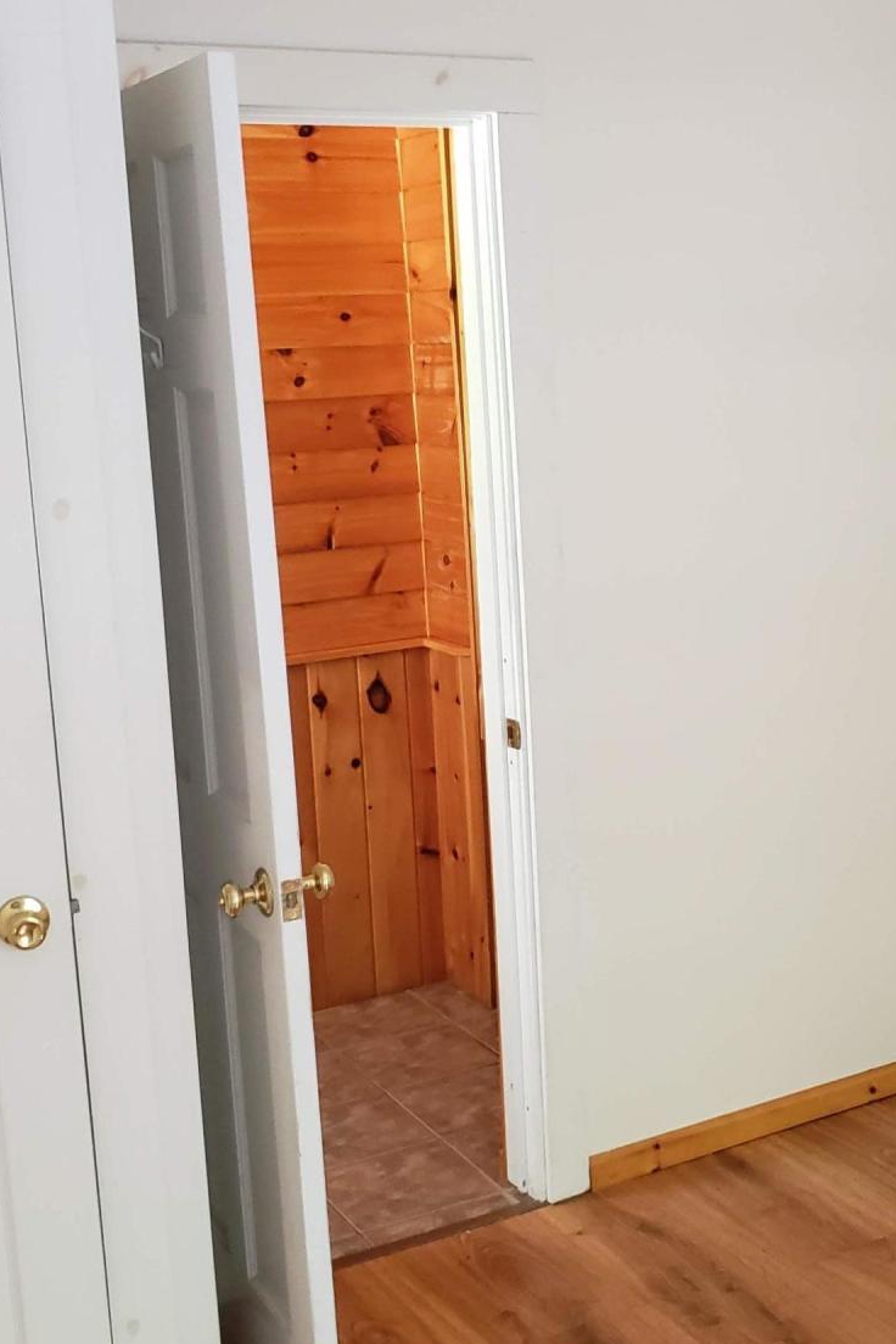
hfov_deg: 27.0
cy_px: 611
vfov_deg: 40.3
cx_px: 722
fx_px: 1829
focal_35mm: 49
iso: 250
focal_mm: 4.3
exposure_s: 1/33
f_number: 1.5
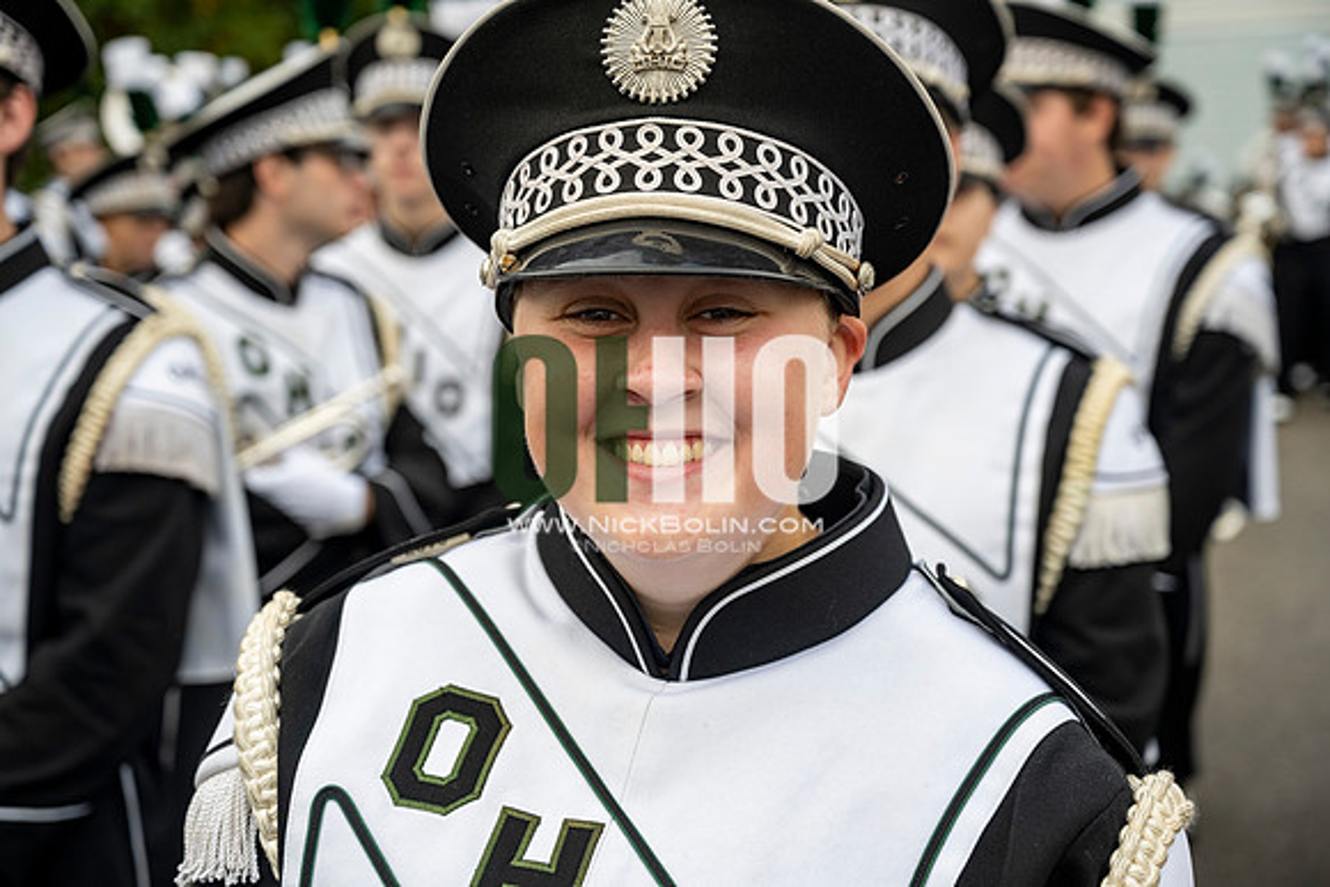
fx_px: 2032
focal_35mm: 55
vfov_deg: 24.6
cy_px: 444
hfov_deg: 36.2
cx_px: 665
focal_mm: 55
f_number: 4
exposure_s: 1/800
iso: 400
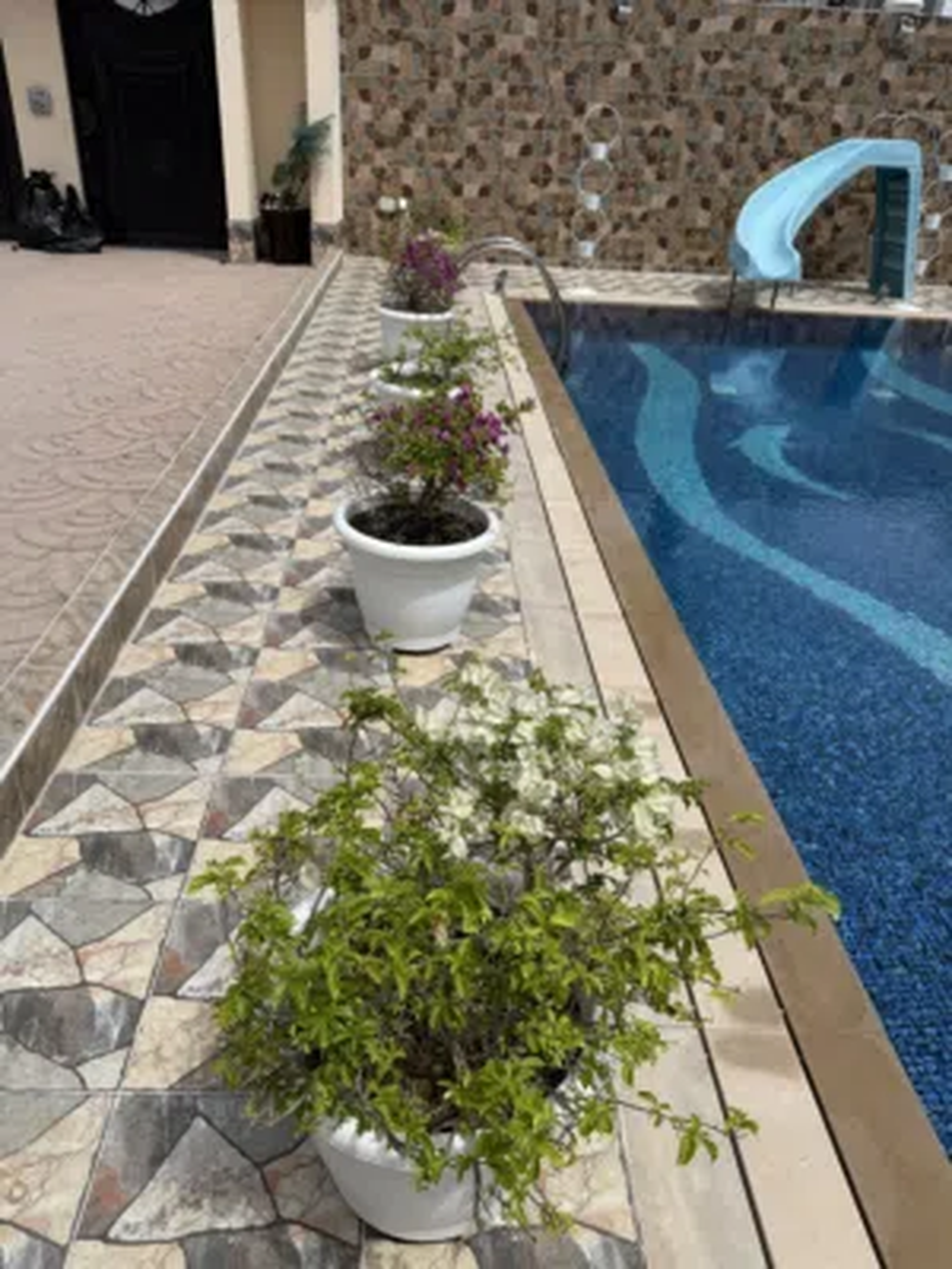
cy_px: 634
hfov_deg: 56.8
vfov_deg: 71.6
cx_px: 476
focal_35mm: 24
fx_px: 880
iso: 80
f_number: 1.78
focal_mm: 6.76
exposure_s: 1/6711
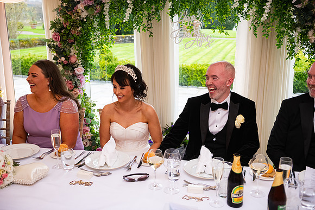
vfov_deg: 35.1
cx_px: 158
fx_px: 333
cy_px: 105
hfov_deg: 50.7
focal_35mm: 38
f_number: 3.5
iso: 1000
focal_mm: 38
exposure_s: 1/160
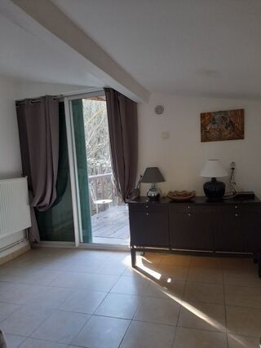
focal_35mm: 25
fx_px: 251
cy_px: 174
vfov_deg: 69.4
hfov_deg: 54.9
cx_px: 130
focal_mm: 4.6
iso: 250
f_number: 2
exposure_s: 1/50
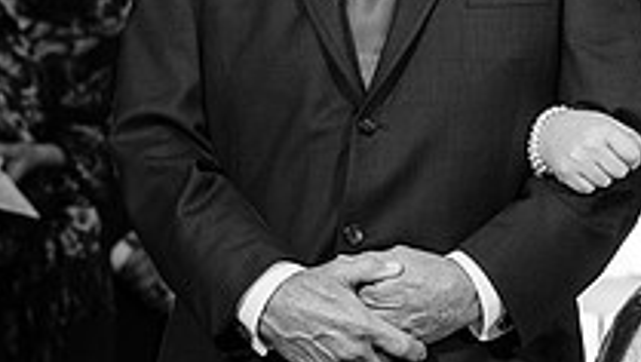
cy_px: 67
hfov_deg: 6.9
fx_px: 5308
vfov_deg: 3.9
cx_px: 675
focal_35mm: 312
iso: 2000
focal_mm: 93
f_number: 4
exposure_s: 1/200
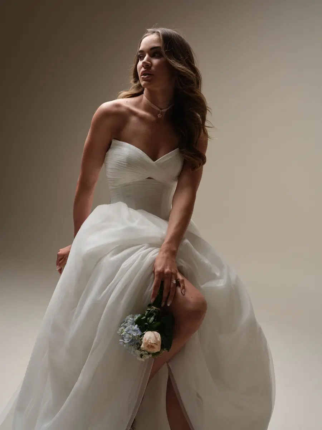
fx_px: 620
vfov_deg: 38.2
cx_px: 161
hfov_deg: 29.1
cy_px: 215
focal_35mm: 50
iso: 800
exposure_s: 1/125
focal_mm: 63.7
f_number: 10
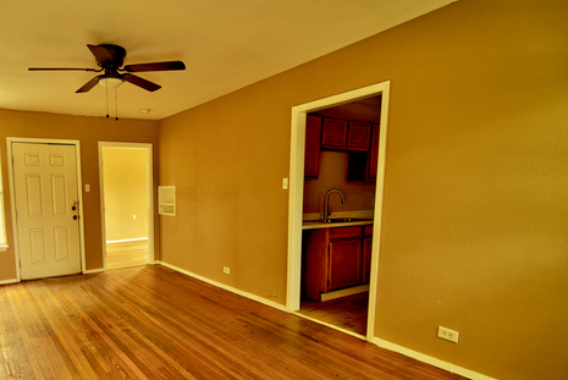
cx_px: 182
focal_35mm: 22
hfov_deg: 75.7
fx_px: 347
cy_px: 238
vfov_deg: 56.6
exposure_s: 1/20
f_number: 4
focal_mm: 16
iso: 100
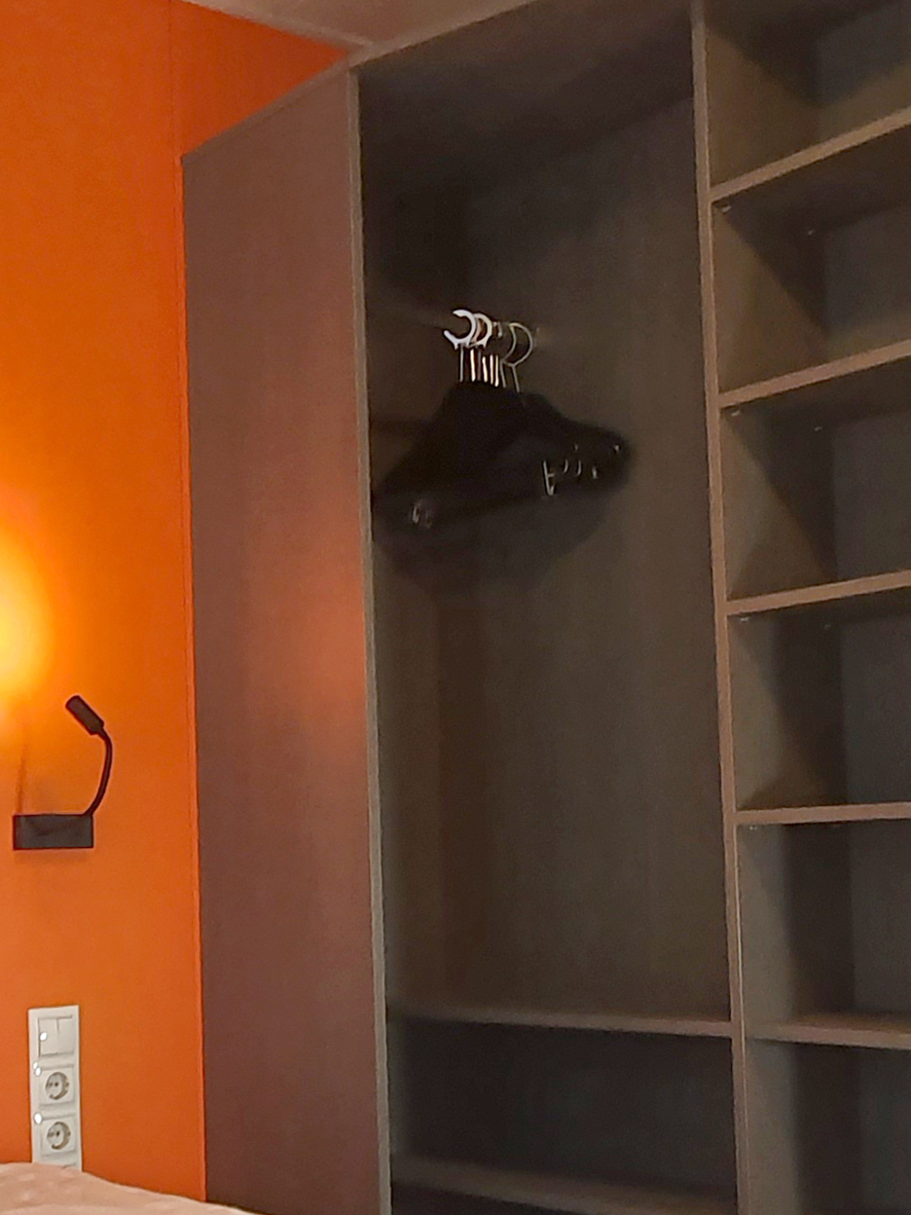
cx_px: 177
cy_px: 768
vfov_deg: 39.4
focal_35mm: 48
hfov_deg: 29.5
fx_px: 1684
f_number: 2.2
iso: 160
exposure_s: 1/50
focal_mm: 1.8
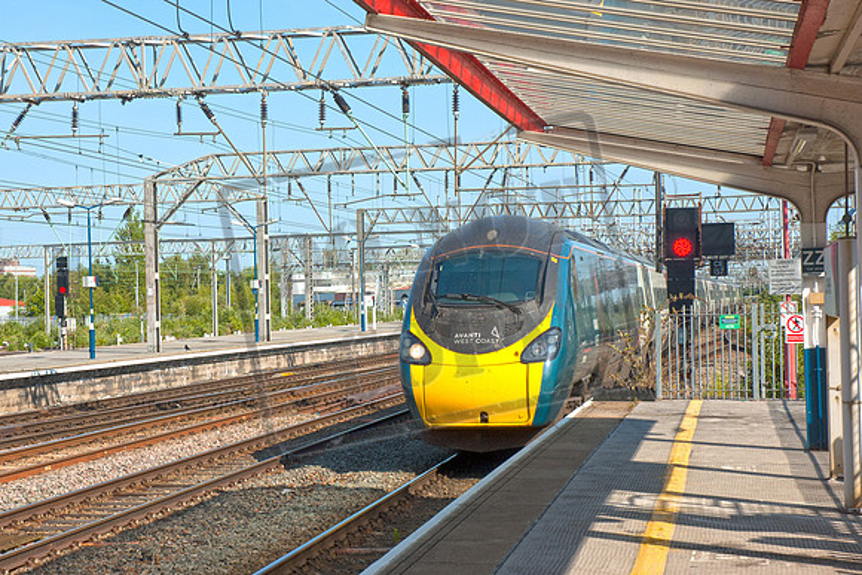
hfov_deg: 30.5
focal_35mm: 66
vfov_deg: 20.6
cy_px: 288
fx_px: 1581
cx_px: 431
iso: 200
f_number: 9
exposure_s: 1/320
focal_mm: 44
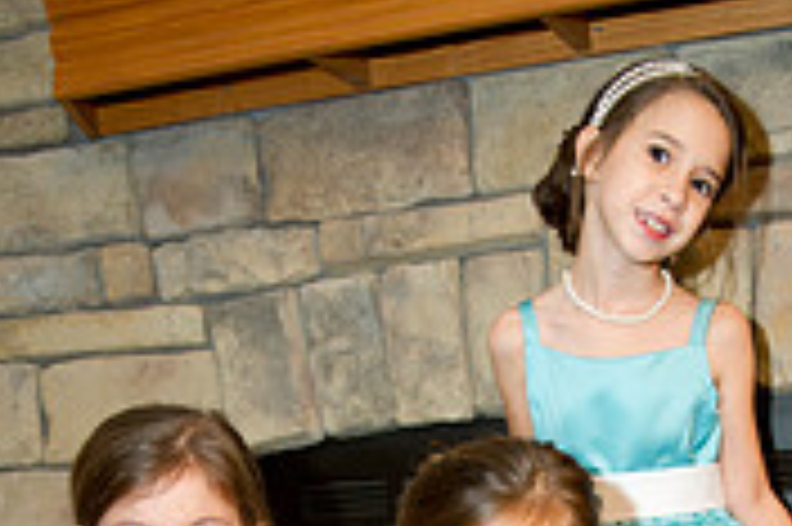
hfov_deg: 28.9
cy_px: 872
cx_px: 565
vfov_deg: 17.1
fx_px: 1517
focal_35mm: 69
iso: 640
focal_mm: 27
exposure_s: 1/60
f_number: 2.8
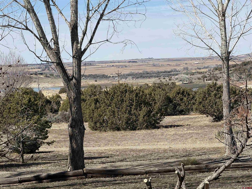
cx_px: 126
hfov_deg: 16.4
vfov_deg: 12.3
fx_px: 874
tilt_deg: -2.0
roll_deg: +1.3
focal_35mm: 120
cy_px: 94
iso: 50
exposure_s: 1/1866
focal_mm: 15.66
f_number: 2.8
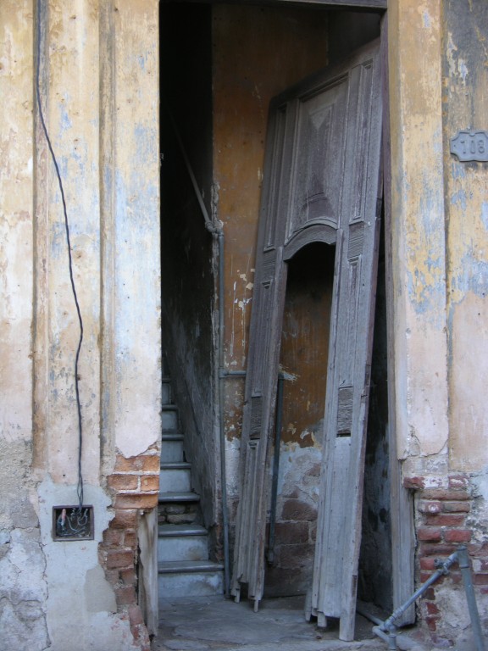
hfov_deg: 22.3
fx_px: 1241
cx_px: 244
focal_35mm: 66
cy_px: 326
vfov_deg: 29.4
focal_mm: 16.8
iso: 50
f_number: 3.2
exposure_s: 1/9.3
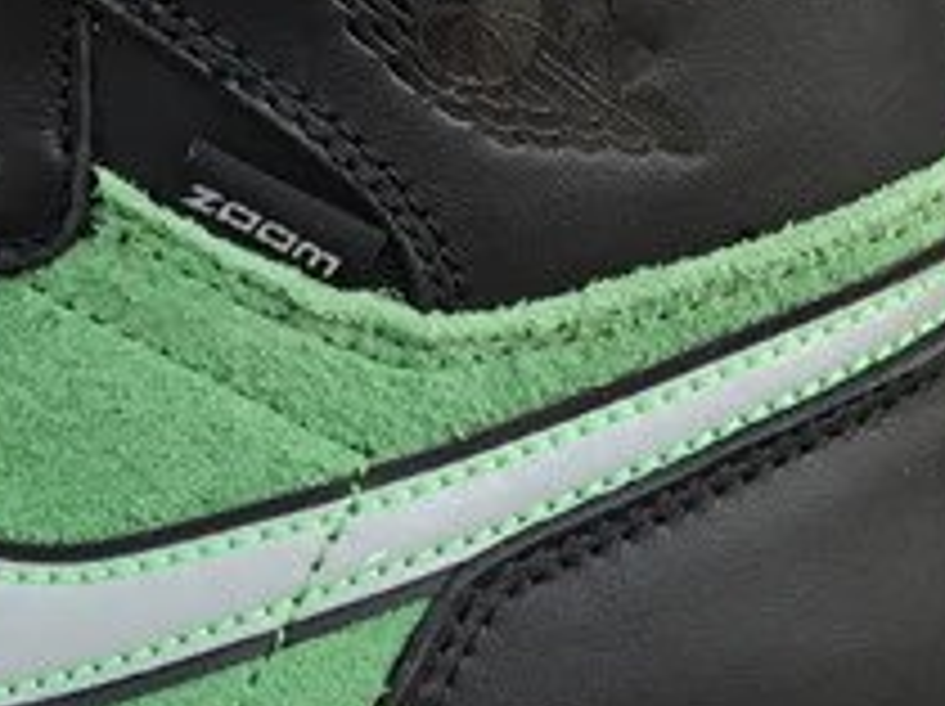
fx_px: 3627
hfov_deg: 14.3
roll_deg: -0.1
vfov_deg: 11.0
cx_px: -274
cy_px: 735
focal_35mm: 133
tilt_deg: -15.4
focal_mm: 3.3
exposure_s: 1/205
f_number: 2.4
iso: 25
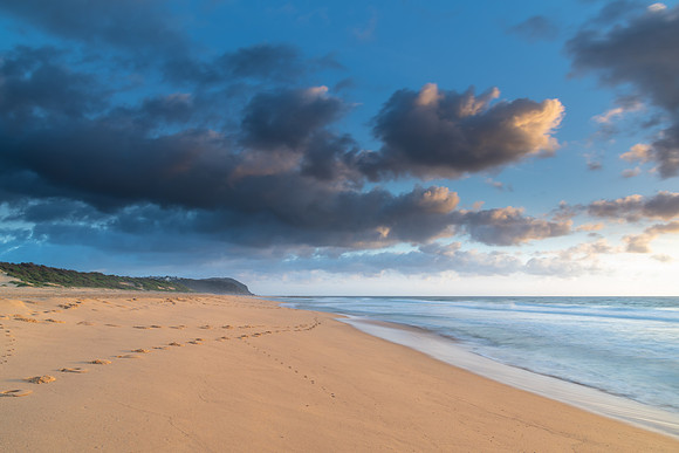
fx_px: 462
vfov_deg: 52.3
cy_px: 226
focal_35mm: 24
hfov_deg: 72.7
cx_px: 340
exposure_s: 1.6
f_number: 18
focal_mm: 24
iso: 31
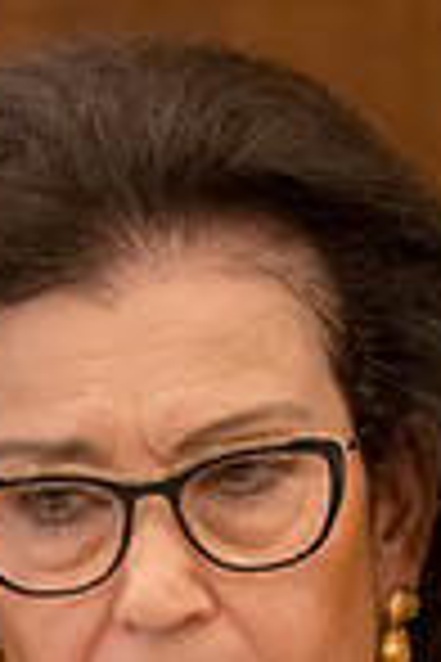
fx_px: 11226
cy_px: 973
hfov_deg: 2.3
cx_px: 176
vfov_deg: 3.4
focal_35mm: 611
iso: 6400
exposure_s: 1/100
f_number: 4
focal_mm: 200
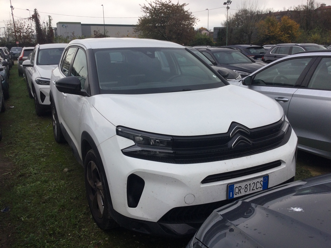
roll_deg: -0.5
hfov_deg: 58.4
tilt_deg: -10.5
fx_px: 296
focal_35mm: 31
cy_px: 124
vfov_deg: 45.4
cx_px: 166
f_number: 2.4
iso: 25
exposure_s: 1/196
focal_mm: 3.3
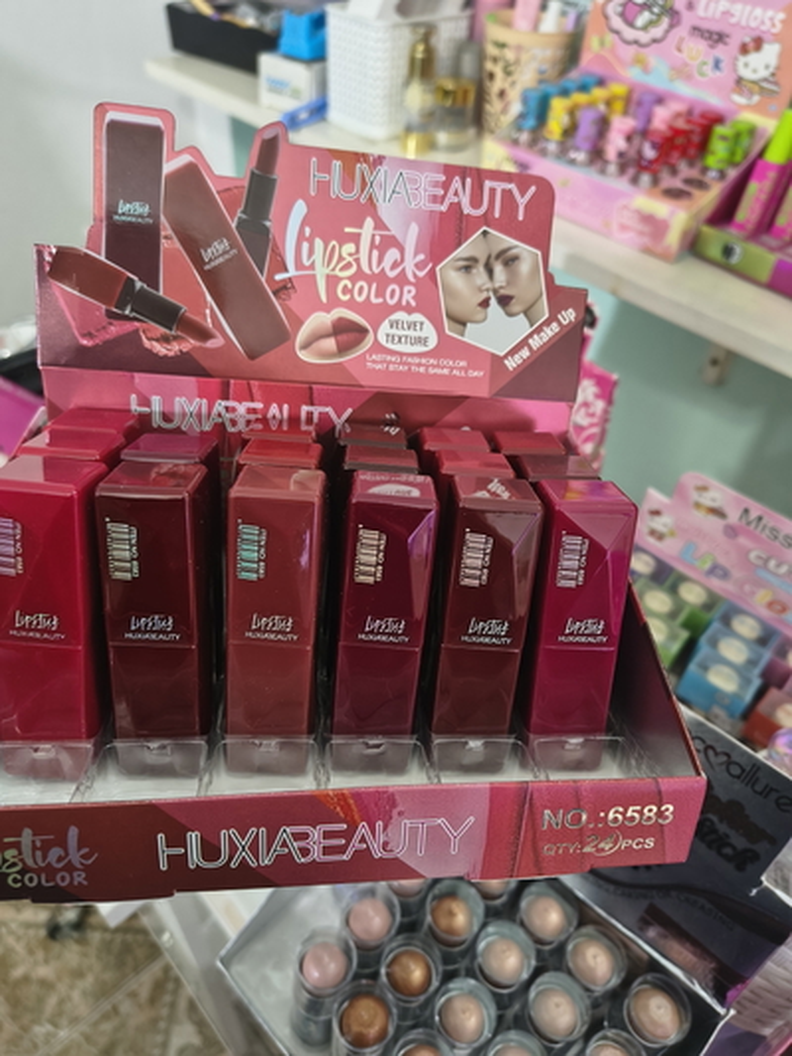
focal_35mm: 24
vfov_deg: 71.6
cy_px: 528
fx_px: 732
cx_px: 396
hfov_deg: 56.8
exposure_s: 1/33.3
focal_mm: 5.56
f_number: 1.8
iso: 1249
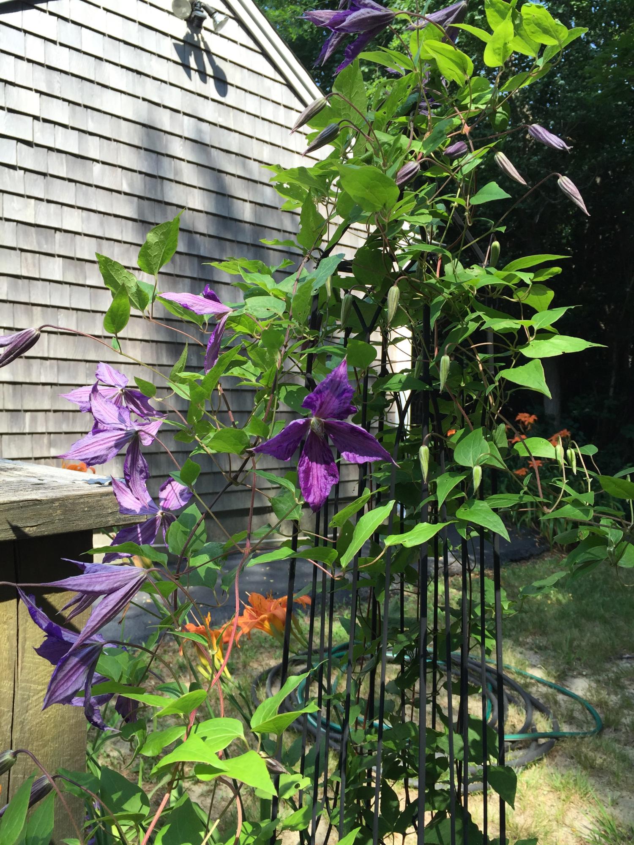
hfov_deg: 48.2
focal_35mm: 29
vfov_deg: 61.7
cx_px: 317
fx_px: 708
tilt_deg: -0.8
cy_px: 422
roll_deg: -0.6
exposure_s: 1/659
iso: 32
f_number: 2.2
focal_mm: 4.15
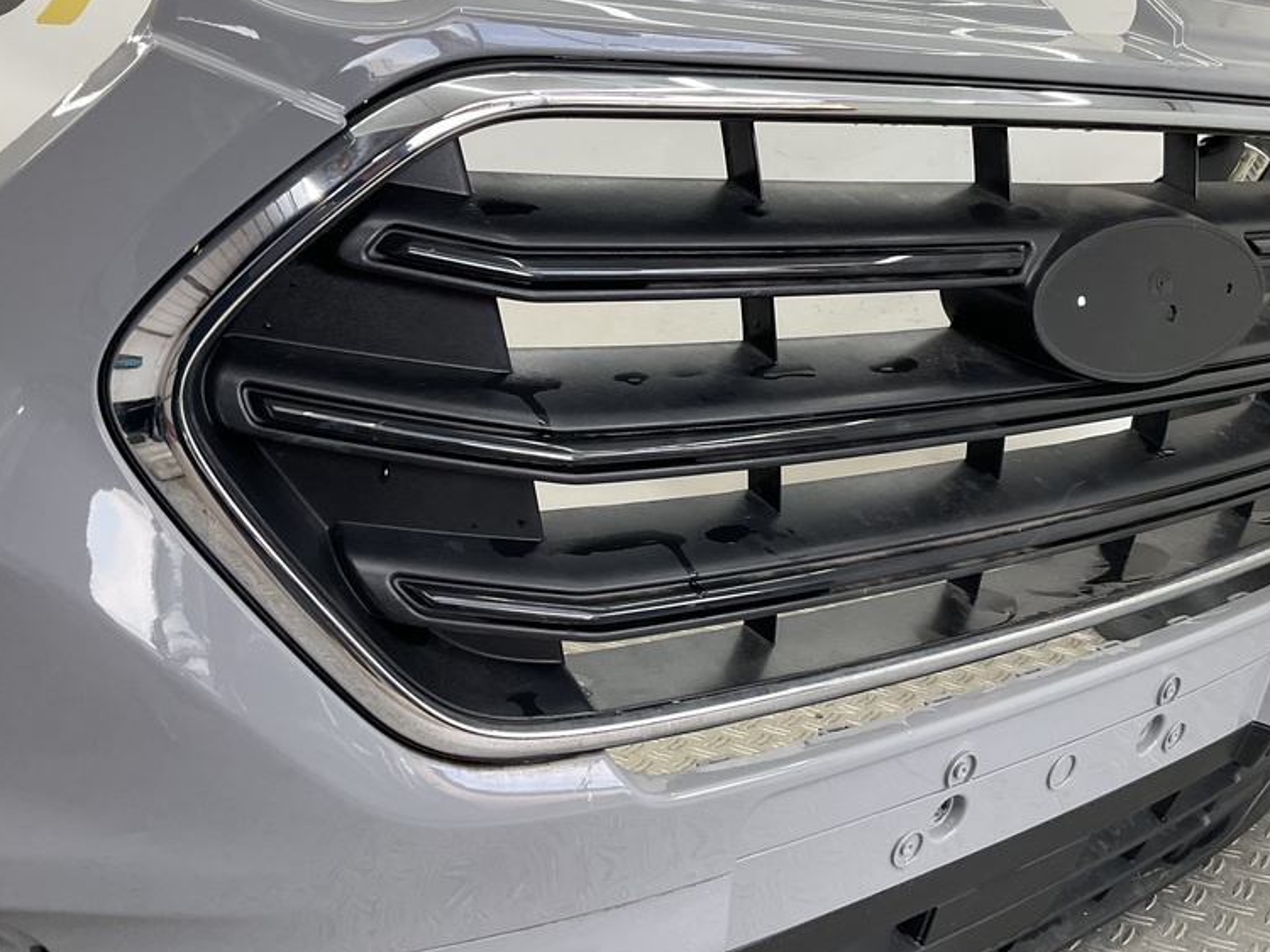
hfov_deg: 47.9
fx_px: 1430
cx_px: 655
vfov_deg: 36.8
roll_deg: -4.8
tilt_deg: -11.3
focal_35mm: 39
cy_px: 439
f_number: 1.8
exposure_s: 1/100
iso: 25
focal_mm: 3
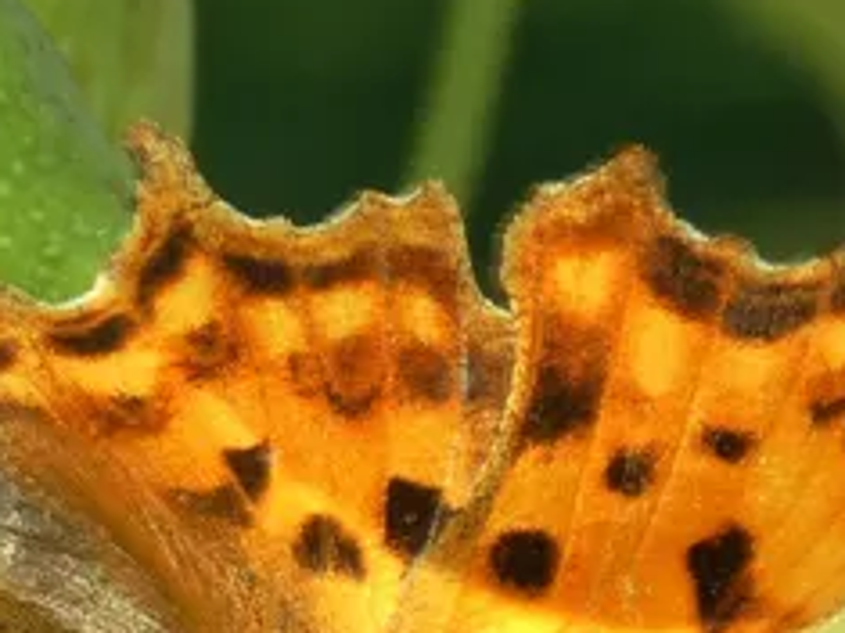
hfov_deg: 5.5
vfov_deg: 4.1
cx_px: 370
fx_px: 8759
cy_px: 727
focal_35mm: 359
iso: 80
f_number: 5.2
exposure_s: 1/50
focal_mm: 23.7
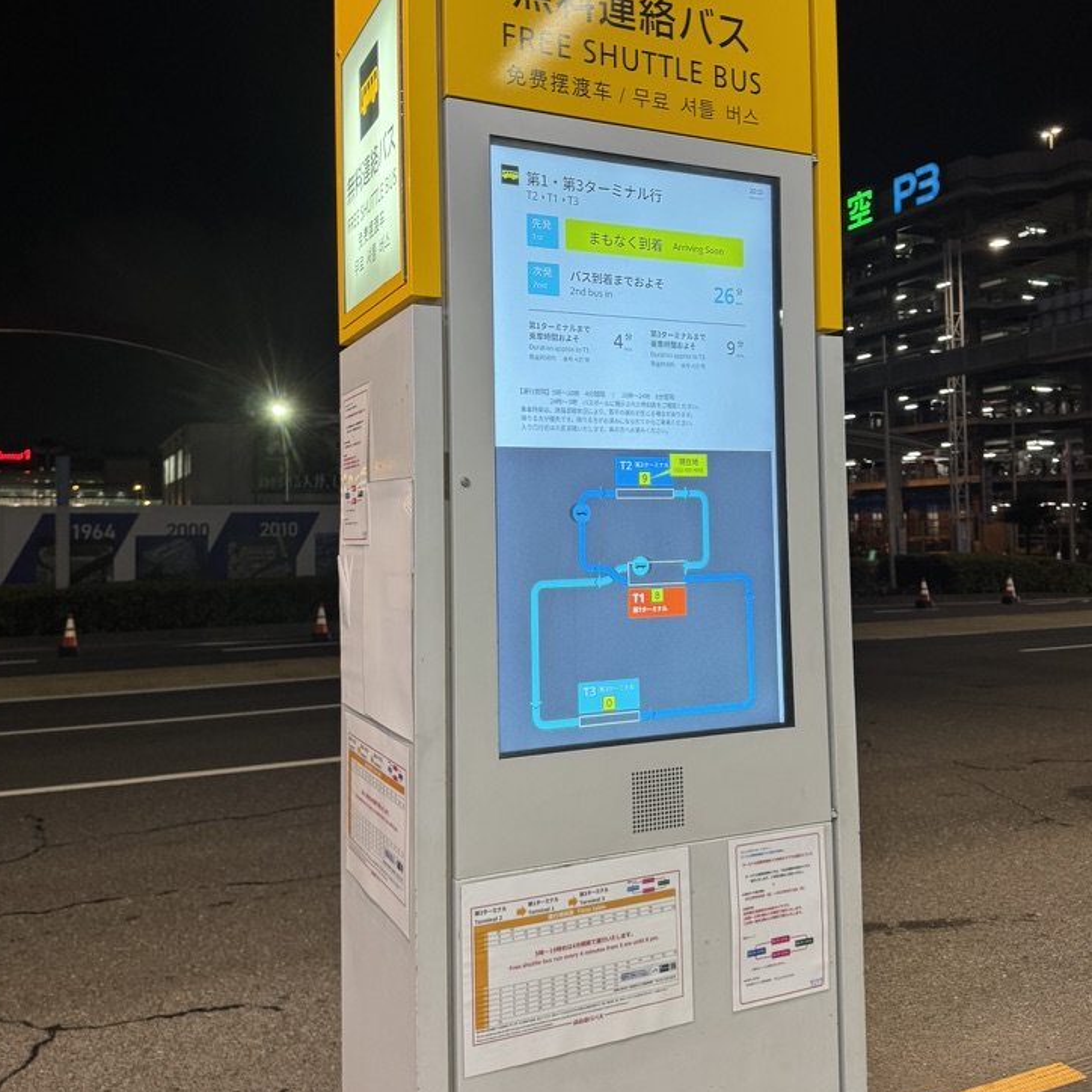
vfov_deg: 53.9
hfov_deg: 54.0
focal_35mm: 30
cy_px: 483
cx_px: 563
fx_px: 1071
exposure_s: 1/61
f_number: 1.78
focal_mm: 6.76
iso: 200
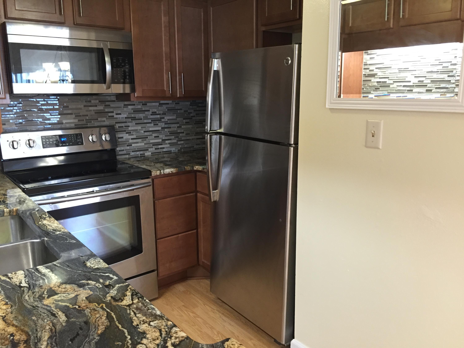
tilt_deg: -11.1
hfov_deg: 61.7
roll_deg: -1.1
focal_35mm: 29
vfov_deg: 48.2
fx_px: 389
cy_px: 174
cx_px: 232
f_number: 2.2
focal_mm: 4.15
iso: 160
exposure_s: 1/30
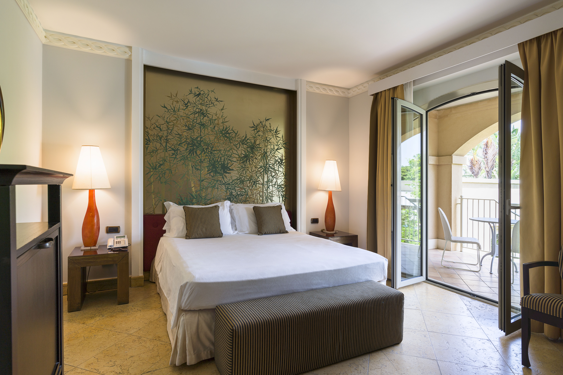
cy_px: 188
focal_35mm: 19
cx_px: 282
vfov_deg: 64.6
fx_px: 297
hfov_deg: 86.9
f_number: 8
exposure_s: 1/15
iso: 100
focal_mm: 19
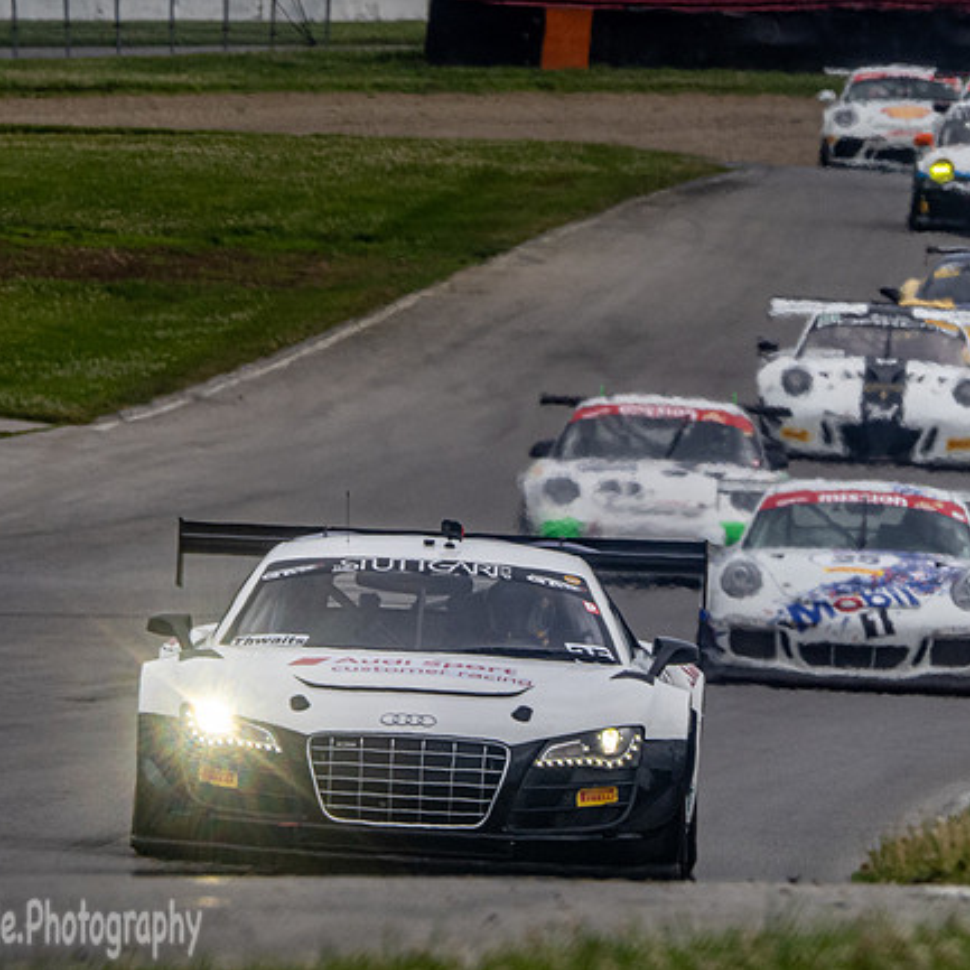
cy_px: 320
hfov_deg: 1.3
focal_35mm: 1333
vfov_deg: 1.3
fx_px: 42260
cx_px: 313
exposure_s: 1/320
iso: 320
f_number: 11
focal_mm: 420
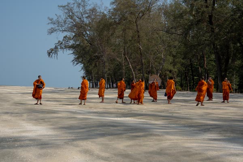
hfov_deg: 28.8
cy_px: 81
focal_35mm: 70
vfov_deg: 19.5
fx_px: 472
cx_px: 122
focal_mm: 70
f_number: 11
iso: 250
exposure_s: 1/800
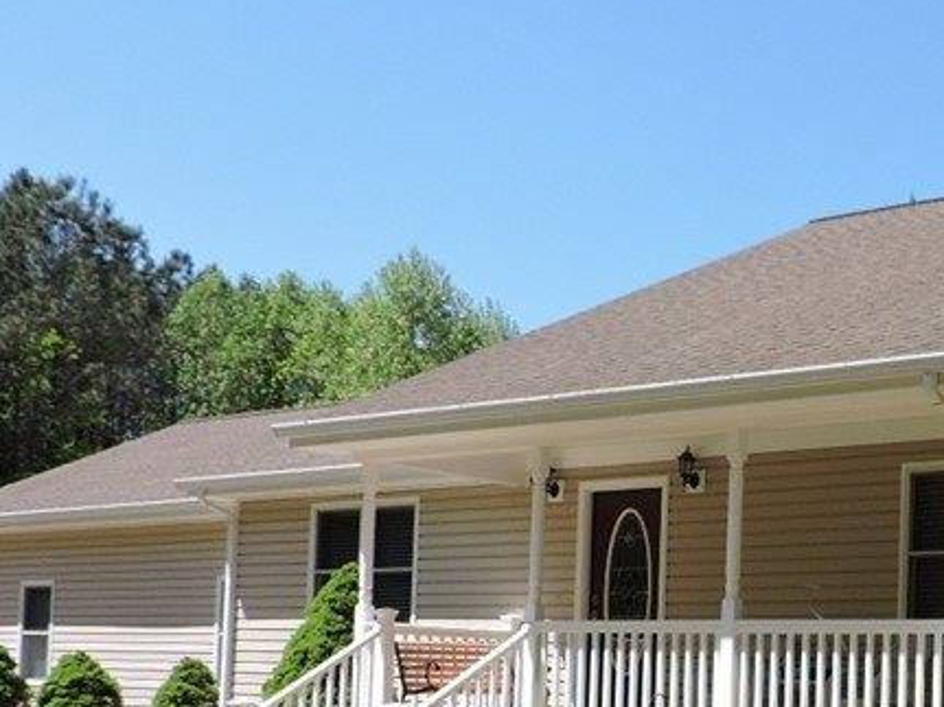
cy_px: 619
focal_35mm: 57
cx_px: 911
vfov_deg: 25.0
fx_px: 1554
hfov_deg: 31.6
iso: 100
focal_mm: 4.3
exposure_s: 1/1000
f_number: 3
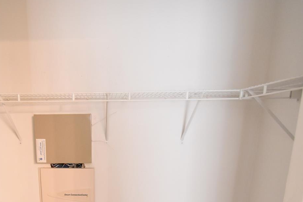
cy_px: 172
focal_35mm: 26
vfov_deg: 45.9
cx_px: 96
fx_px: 219
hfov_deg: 67.1
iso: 2200
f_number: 3.5
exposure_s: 1/60
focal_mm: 10
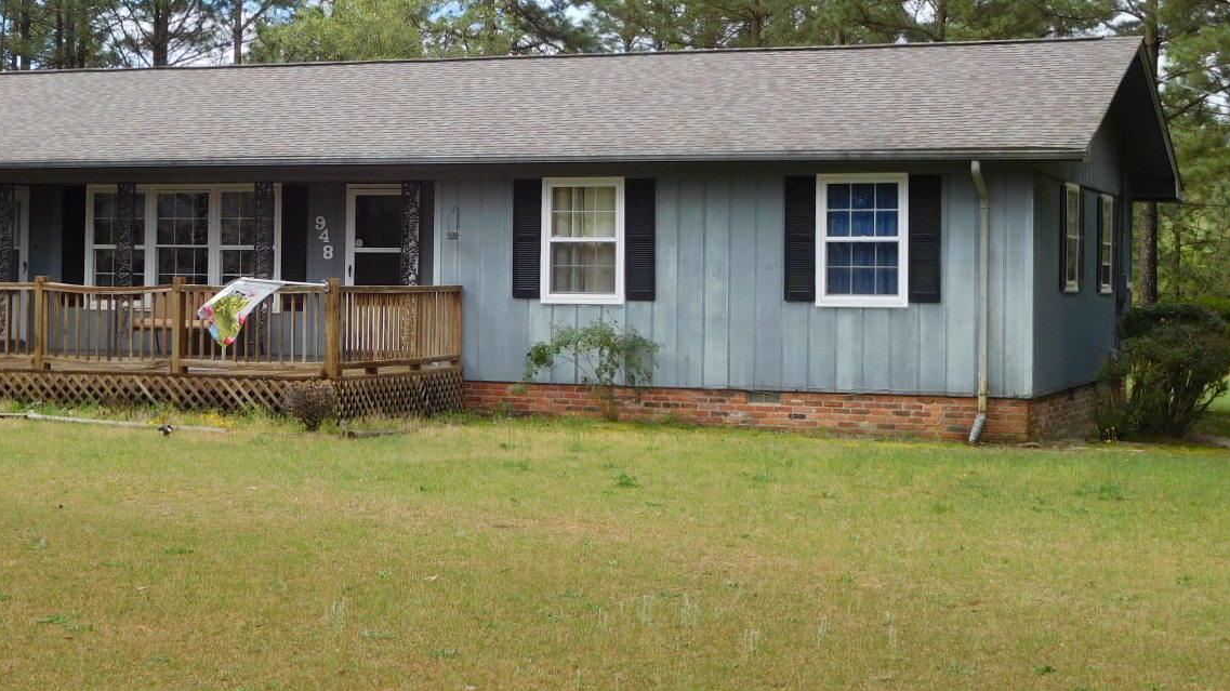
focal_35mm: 69
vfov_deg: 17.4
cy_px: 234
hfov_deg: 30.3
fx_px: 2250
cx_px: 393
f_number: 4
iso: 125
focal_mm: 8
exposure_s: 1/400
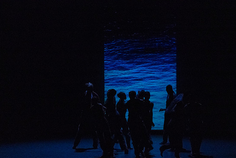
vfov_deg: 5.0
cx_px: 119
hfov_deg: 7.5
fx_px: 1797
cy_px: 83
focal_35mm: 274
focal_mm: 259
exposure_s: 1/400
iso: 6400
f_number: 5.6
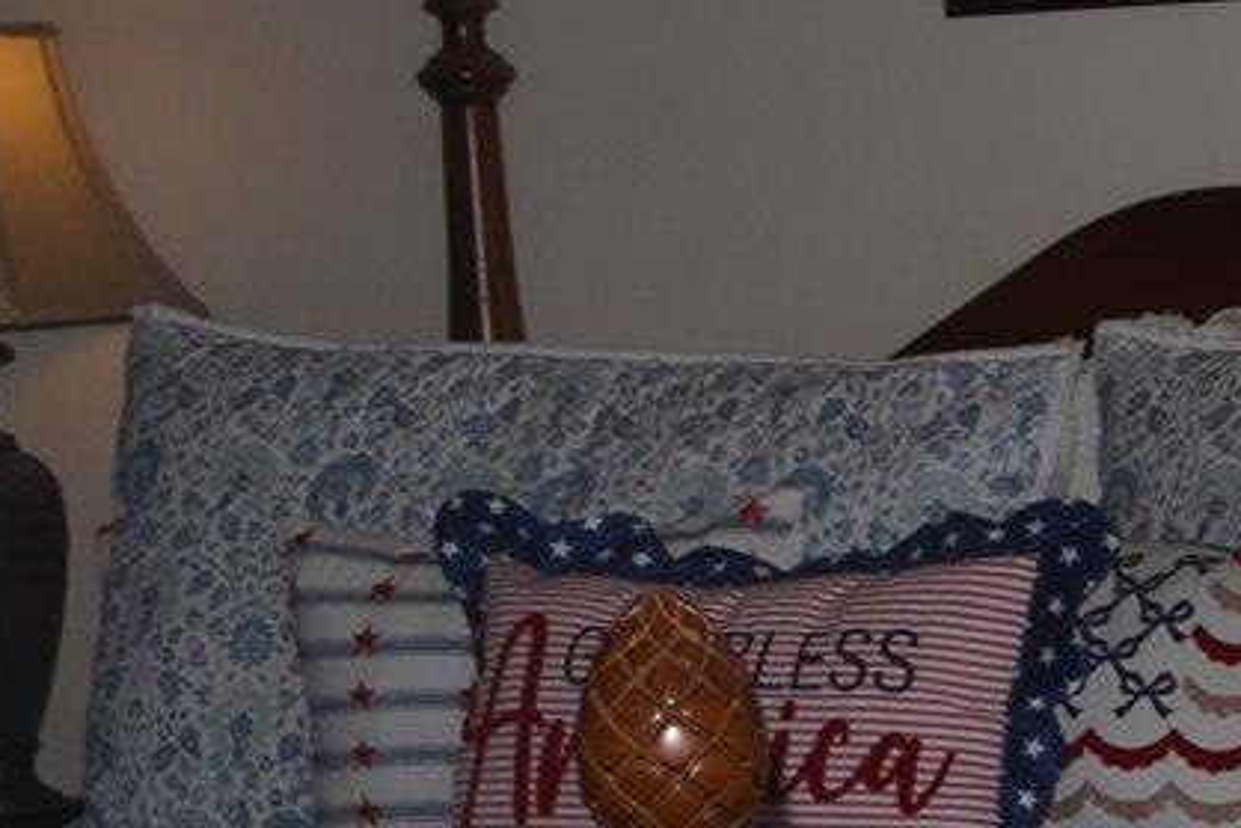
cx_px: 2437
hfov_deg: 12.4
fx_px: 5069
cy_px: 622
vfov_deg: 9.3
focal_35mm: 147
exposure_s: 1/200
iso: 100
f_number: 8
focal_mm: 20
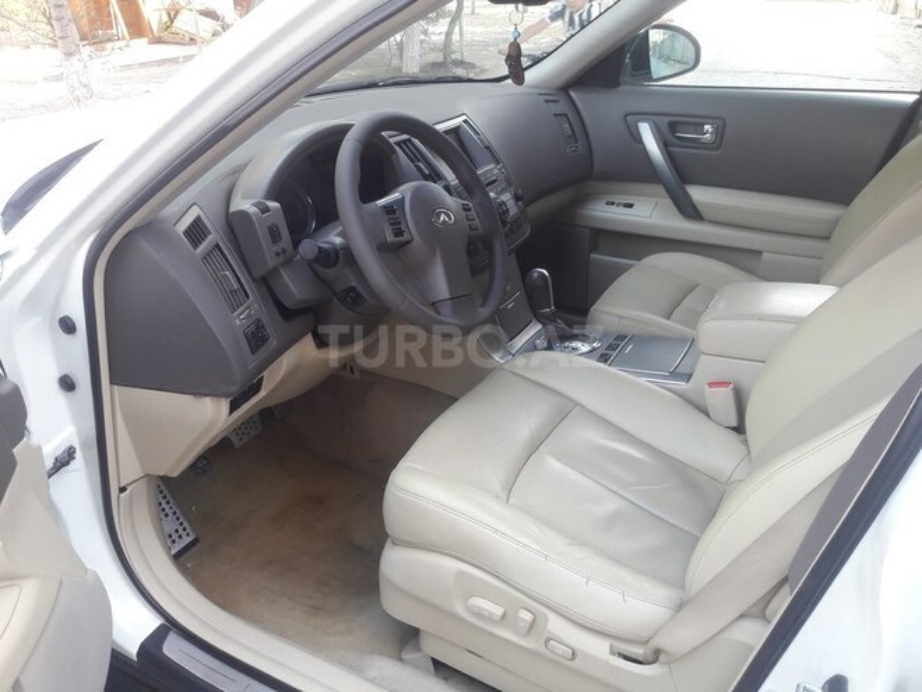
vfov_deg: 49.7
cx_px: 461
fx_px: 746
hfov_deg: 63.4
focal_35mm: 28
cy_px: 346
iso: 50
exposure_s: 1/100
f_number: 1.9
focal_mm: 3.7
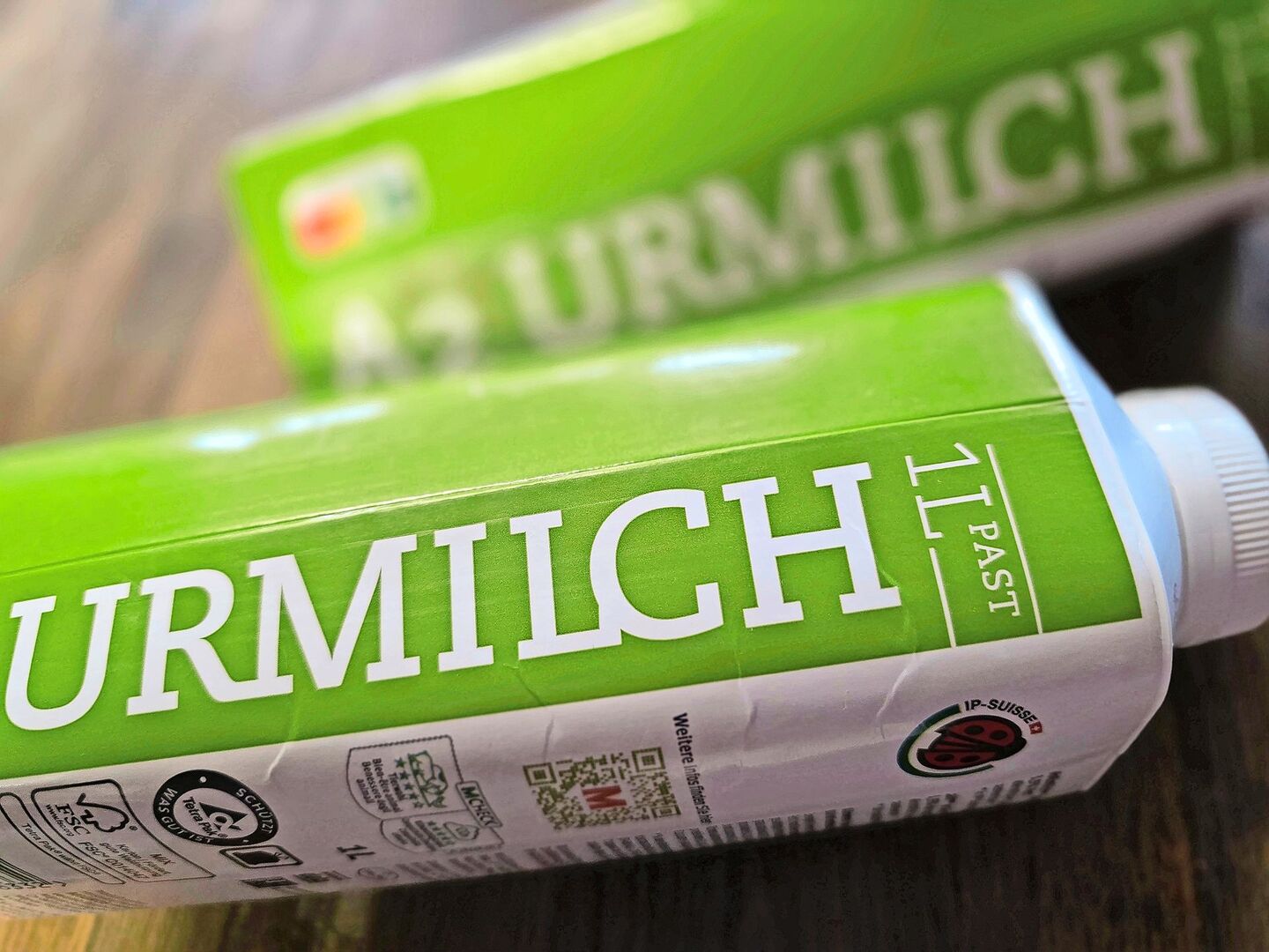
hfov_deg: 73.9
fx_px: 843
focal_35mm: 23
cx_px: 634
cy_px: 476
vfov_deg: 58.9
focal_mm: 6.3
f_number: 1.7
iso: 640
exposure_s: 1/100
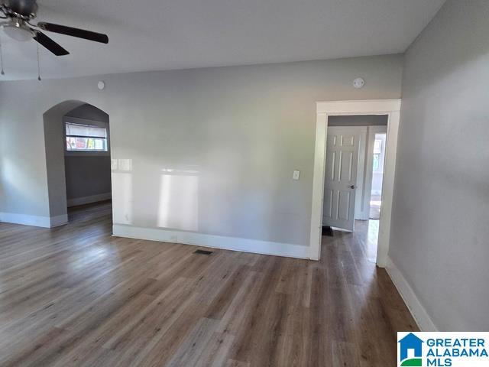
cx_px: 244
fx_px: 184
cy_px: 184
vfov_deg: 89.9
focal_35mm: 13
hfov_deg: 106.2
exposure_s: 1/60
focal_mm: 2.2
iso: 400
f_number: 2.2
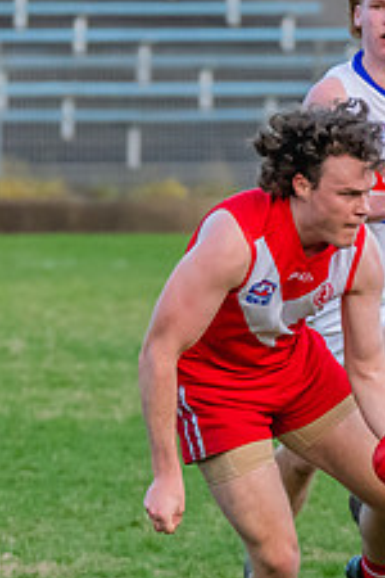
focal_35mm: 1067
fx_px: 17115
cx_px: 290
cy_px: 373
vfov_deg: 1.9
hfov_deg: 1.3
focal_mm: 280
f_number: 5.6
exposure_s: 1/1600
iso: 3600
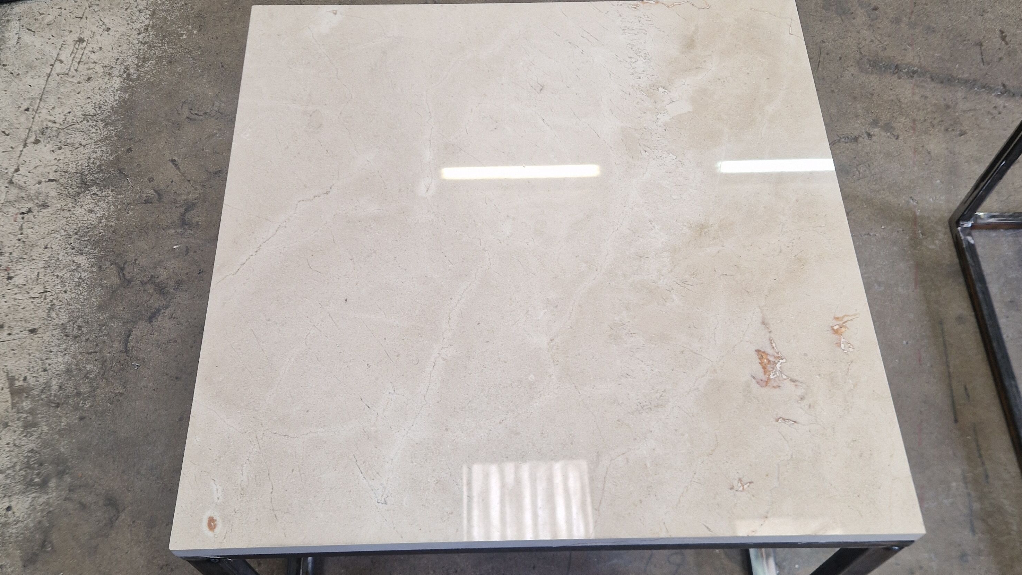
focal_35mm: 34
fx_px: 921
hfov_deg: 58.0
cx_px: 513
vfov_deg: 34.6
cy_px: 294
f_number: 1.8
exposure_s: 1/100
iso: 50
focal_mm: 5.4
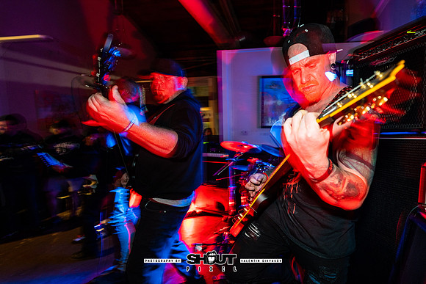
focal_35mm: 18
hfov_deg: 89.5
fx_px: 208
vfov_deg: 68.6
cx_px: 267
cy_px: 154
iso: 320
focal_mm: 14
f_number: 2.8
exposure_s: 1/10
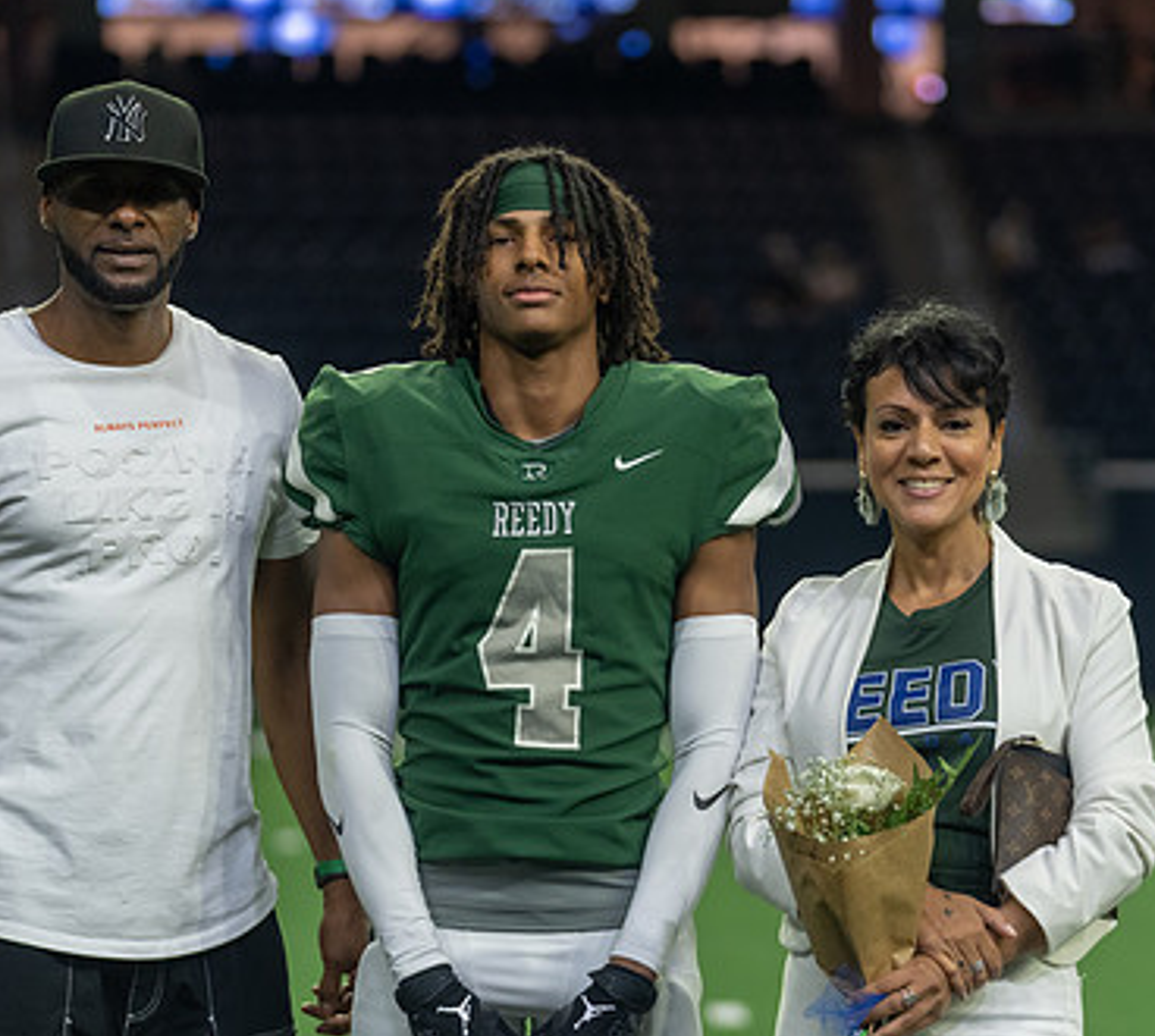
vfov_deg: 9.1
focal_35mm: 182
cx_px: 567
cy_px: 663
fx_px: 6525
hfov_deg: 10.1
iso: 1250
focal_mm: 109
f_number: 2.8
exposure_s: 1/320
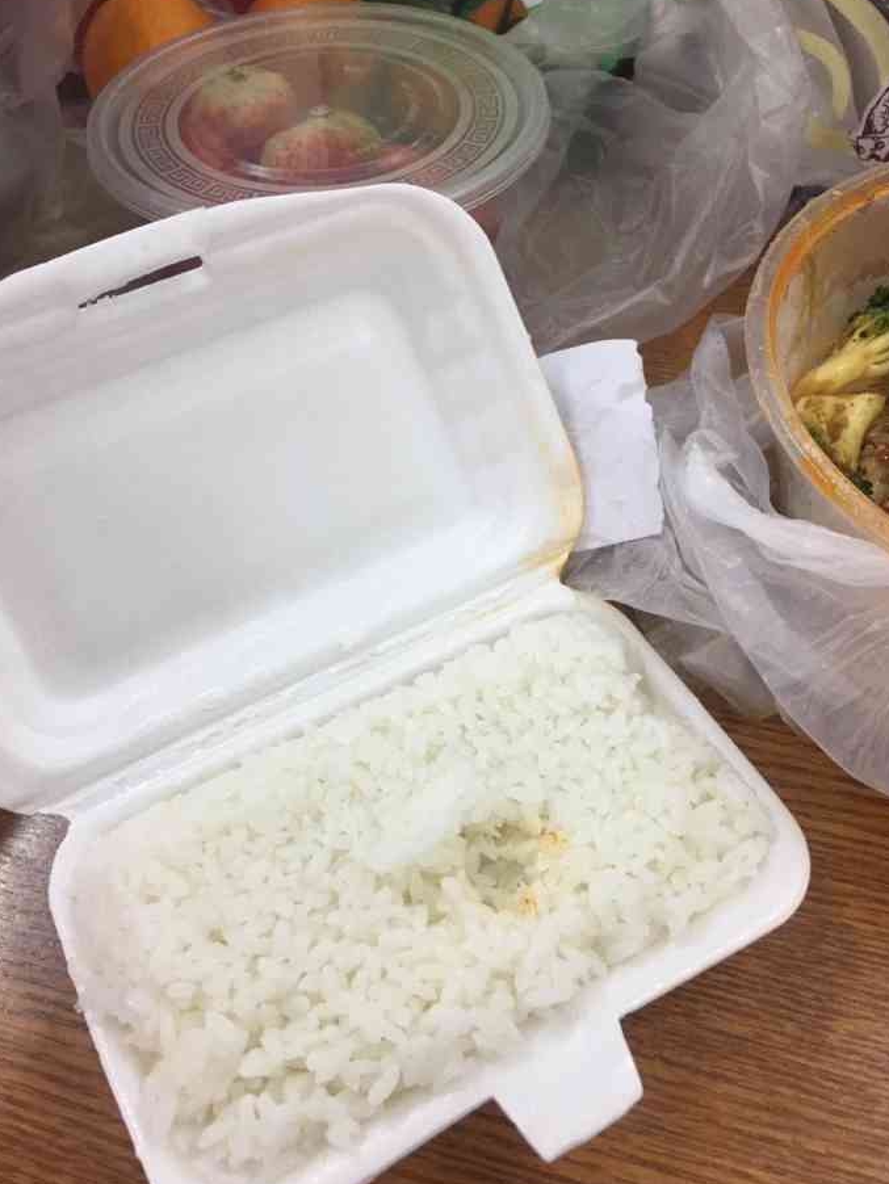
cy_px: 593
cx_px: 452
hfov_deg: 46.8
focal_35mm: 30
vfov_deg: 60.0
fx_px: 1027
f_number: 2.2
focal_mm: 4.15
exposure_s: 1/33
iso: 50
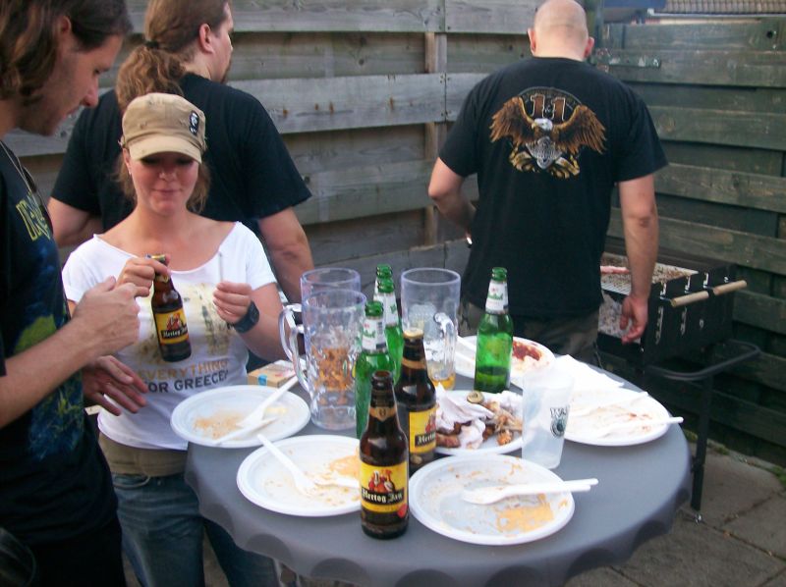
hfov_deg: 51.4
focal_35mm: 36
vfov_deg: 39.6
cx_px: 393
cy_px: 294
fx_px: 816
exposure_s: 1/80.5
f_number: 2.7
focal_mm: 6
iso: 80
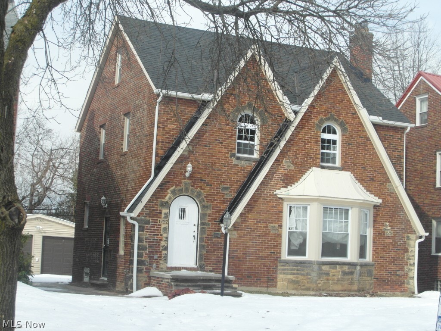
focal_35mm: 62
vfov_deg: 23.7
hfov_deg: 31.2
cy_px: 166
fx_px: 790
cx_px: 220
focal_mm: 10.2
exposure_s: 1/500
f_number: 4
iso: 100
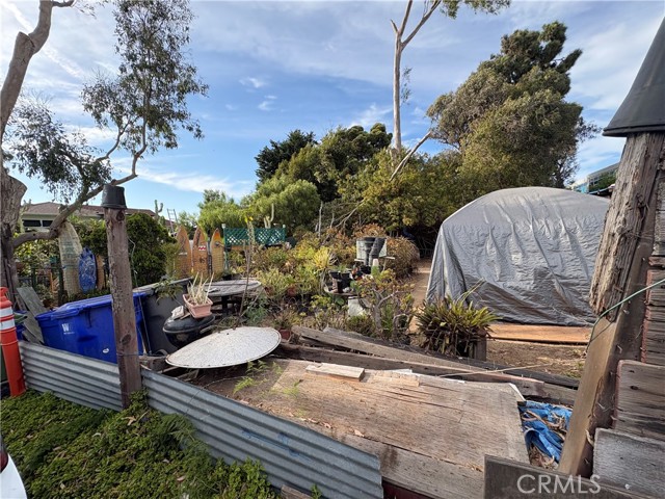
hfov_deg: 102.1
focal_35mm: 14
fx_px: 269
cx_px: 332
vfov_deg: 85.7
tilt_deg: -4.1
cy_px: 250
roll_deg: +1.5
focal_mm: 2.22
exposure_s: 1/569
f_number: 2.2
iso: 64
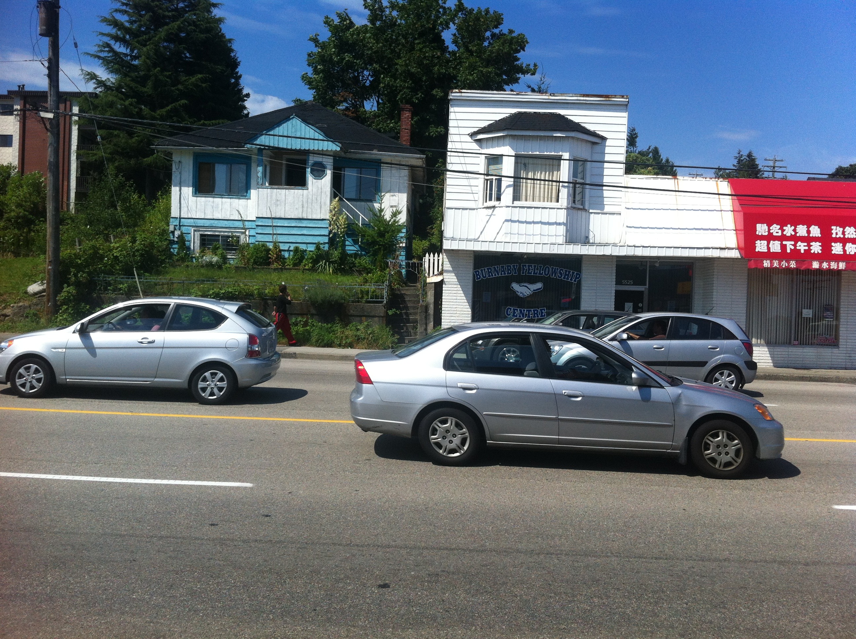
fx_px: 864
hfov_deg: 52.7
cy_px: 320
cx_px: 428
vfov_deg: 40.6
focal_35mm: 35
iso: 80
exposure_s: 1/1774
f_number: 2.8
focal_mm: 3.85
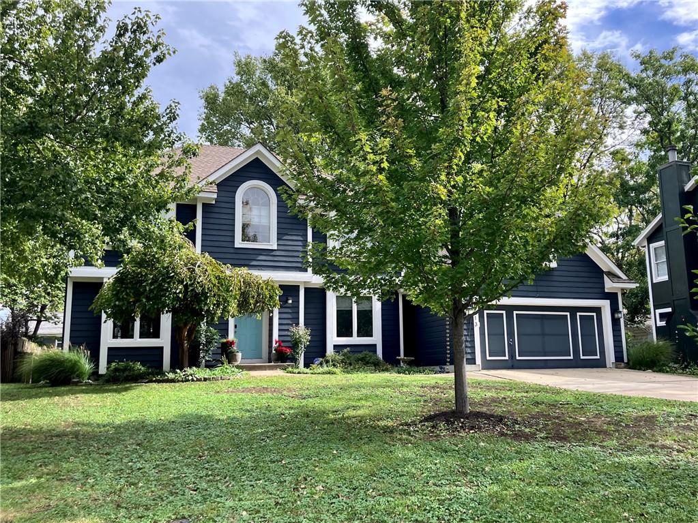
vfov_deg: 49.7
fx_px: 565
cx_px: 349
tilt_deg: +10.5
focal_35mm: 28
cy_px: 262
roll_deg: +1.8
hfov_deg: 63.4
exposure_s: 1/565
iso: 32
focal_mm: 3.99
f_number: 1.8
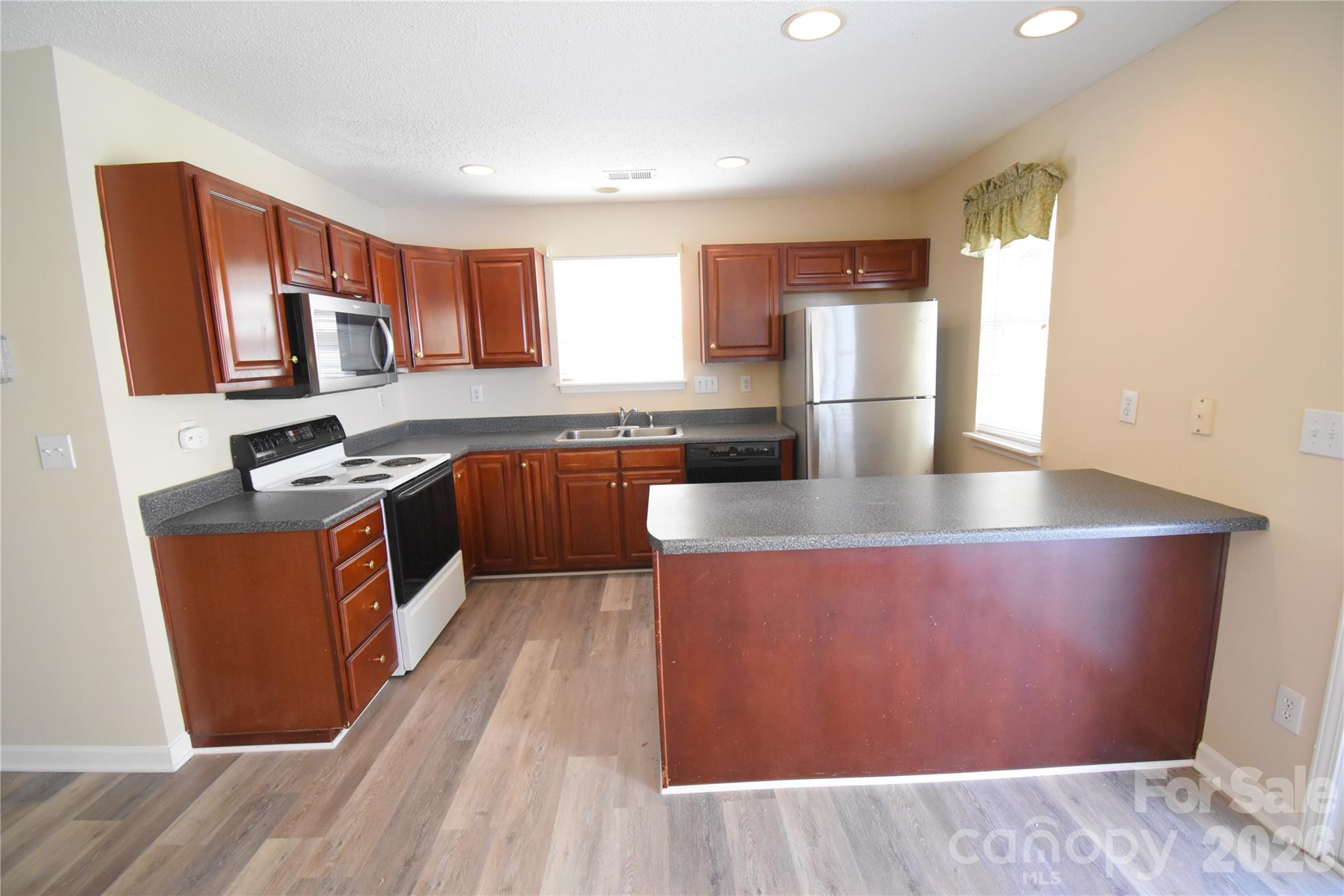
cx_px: 672
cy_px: 448
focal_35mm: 15
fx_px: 560
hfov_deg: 100.4
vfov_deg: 77.3
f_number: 4.5
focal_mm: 10
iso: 2200
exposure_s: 1/125
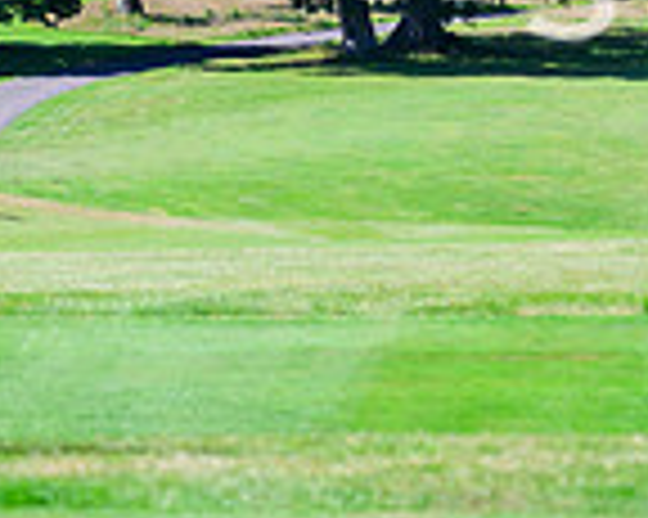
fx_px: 9065
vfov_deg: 3.3
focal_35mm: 473
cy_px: -286
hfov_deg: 4.1
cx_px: 572
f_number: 4.5
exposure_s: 1/4000
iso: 800
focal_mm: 125
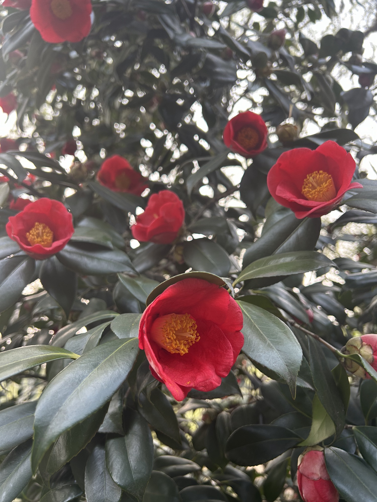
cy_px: 251
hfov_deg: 53.1
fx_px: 378
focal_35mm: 26
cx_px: 188
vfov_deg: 67.3
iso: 40
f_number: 1.5
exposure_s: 1/210
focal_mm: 5.7
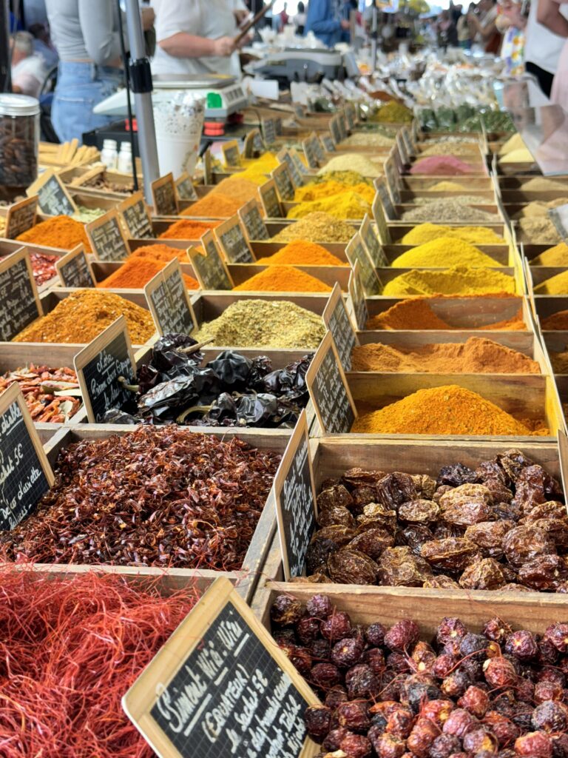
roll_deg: -2.1
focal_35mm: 48
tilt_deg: -16.8
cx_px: 284
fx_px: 1050
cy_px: 379
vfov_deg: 39.7
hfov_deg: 30.3
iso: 64
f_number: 1.78
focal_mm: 6.76
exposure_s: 1/50
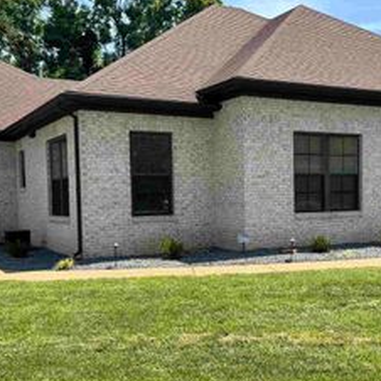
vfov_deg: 36.0
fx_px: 585
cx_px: 253
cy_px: 222
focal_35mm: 47
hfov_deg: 35.7
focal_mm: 6.76
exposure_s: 1/3096
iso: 80
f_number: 1.78
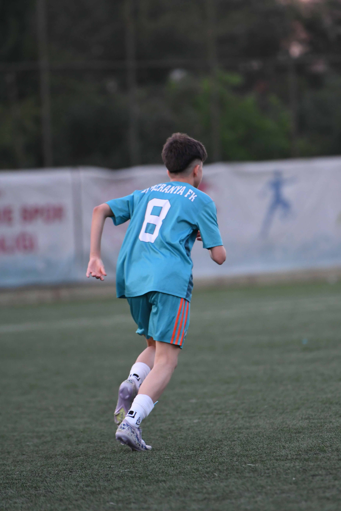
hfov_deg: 4.6
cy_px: 256
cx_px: 170
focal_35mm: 300
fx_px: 4262
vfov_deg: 6.9
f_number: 2.8
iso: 2000
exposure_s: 1/1600
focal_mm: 200
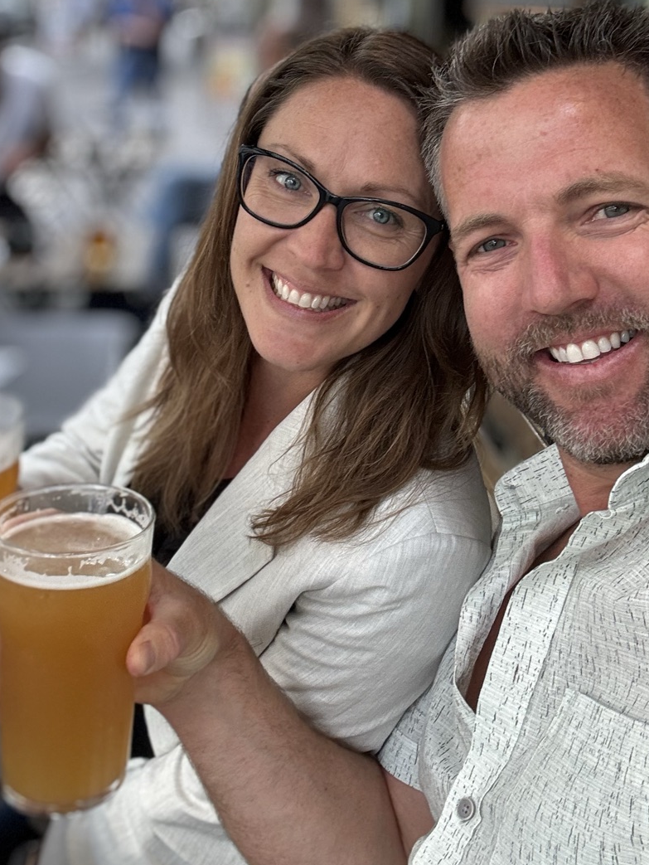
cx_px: 344
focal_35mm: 46
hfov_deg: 31.5
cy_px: 227
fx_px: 1149
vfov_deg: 40.2
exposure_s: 1/50
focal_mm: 2.69
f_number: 1.9
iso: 64
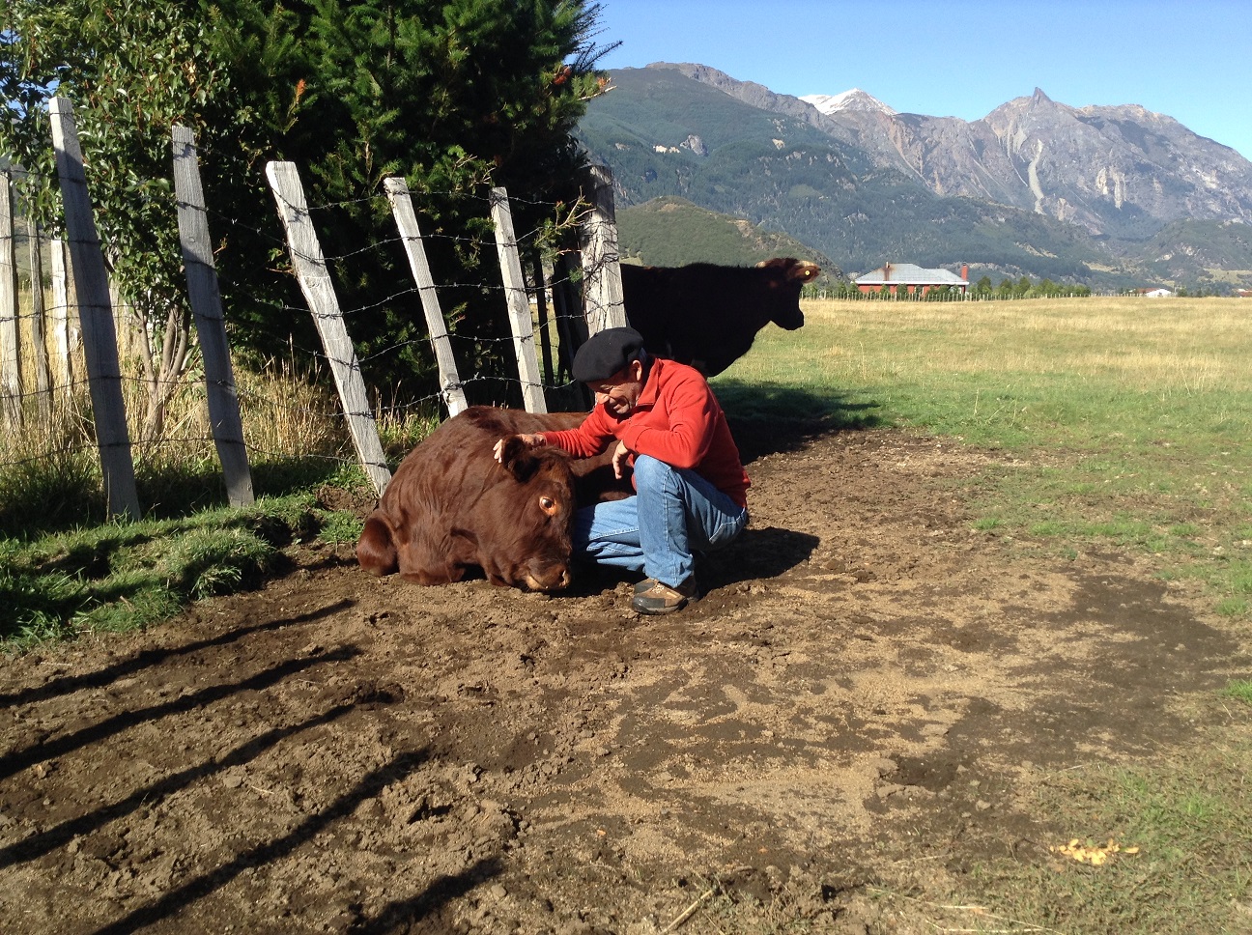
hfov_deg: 55.4
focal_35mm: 33
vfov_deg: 42.8
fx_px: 1192
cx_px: 626
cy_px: 468
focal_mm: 3.3
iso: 25
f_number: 2.4
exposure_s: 1/591
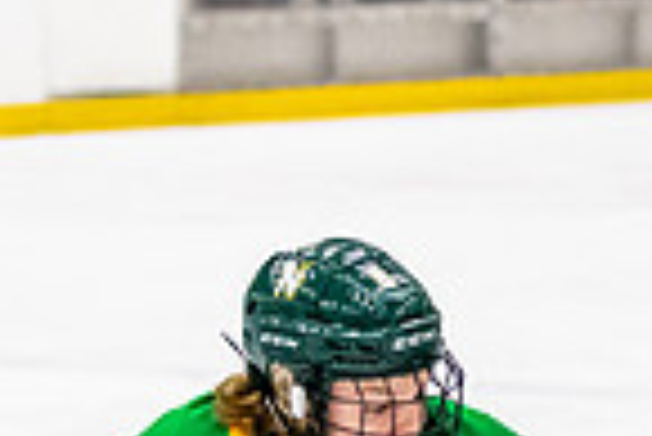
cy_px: 682
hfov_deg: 4.4
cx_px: 1627
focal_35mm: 457
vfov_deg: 3.0
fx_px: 8285
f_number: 2.8
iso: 3200
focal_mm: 75
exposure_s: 1/640
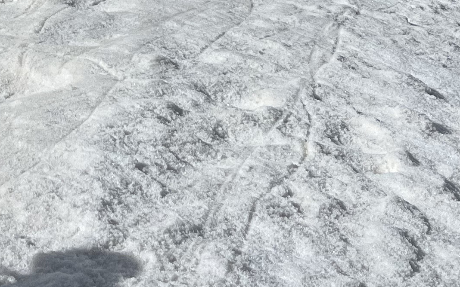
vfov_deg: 11.8
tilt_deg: -39.9
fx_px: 1304
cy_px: -195
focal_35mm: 104
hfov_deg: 19.5
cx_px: 15
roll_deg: +0.3
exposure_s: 1/11905
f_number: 1.6
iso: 50
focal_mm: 5.1
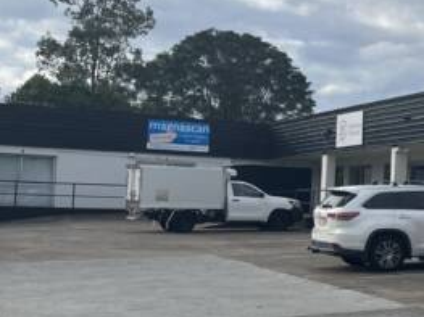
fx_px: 967
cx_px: 592
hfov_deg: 21.6
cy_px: 138
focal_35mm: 79
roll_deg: -1.3
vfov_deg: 18.6
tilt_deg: +4.2
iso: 50
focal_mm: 5.1
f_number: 1.6
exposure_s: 1/4149
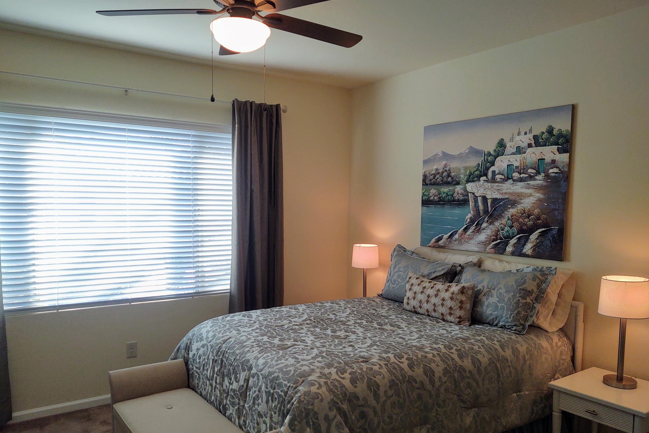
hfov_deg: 63.7
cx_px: 322
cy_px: 242
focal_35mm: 29
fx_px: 523
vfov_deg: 44.9
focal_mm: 4.75
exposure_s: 1/120
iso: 102
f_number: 1.7
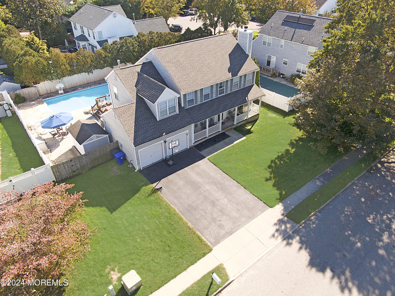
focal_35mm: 24
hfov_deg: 71.6
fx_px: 274
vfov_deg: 56.8
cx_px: 198
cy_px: 148
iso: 100
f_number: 2.8
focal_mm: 4.39
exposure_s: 1/30
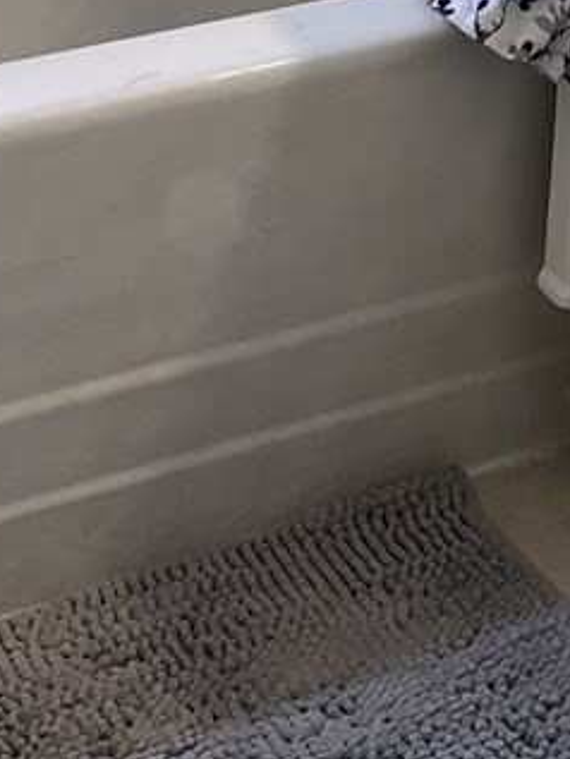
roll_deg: -1.4
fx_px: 2764
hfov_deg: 11.4
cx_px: 769
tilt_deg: -5.8
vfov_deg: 13.3
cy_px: -797
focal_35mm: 126
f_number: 1.5
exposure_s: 1/121
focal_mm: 5.7
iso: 100
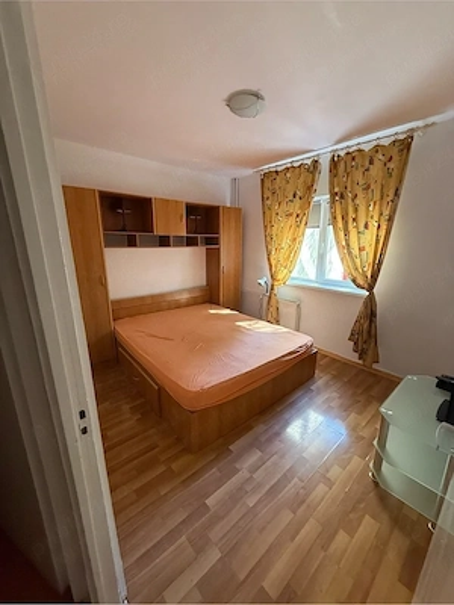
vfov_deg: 102.1
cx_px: 227
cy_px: 302
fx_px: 245
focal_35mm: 14
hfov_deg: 85.7
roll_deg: +0.1
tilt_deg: -11.7
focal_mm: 2.22
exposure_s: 1/84
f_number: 2.2
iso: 400
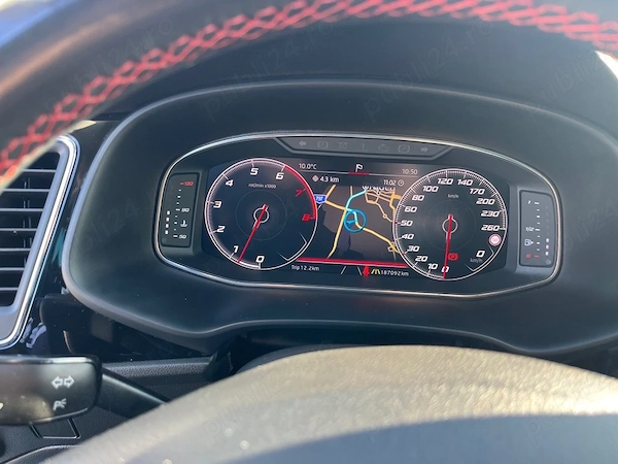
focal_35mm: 26
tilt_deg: -17.8
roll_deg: -2.9
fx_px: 464
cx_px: 309
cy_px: 232
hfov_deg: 67.3
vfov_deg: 53.1
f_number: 1.6
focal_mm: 5.1
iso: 100
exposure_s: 1/122
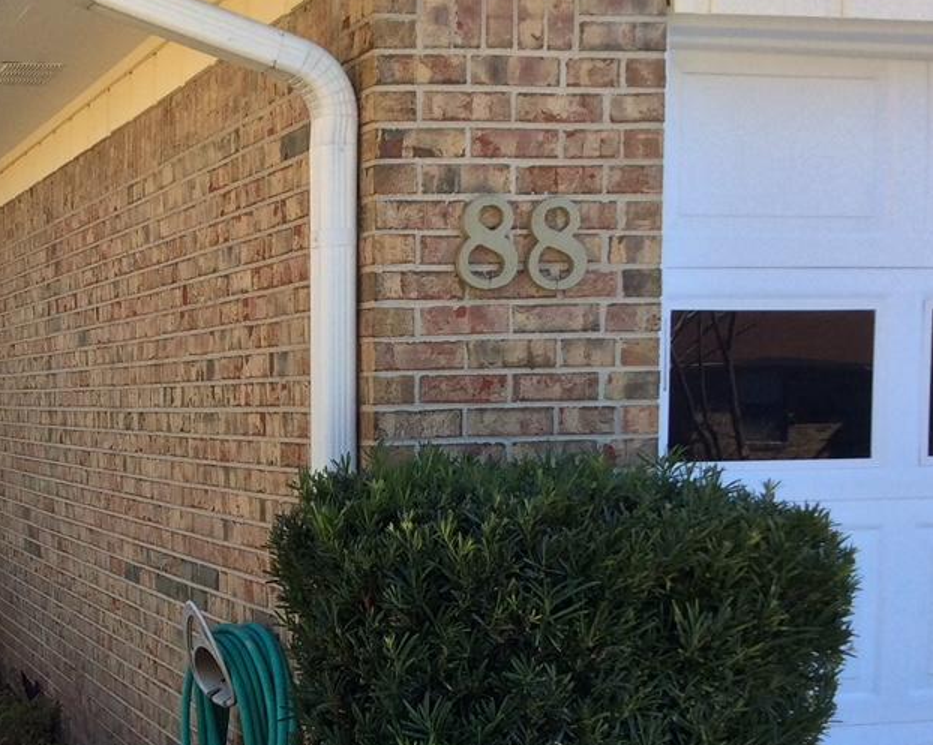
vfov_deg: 23.2
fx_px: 1794
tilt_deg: -7.1
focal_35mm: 65
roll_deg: +3.2
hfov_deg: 28.2
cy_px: 582
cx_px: 123
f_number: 2.4
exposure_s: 1/301
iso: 32
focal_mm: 3.3
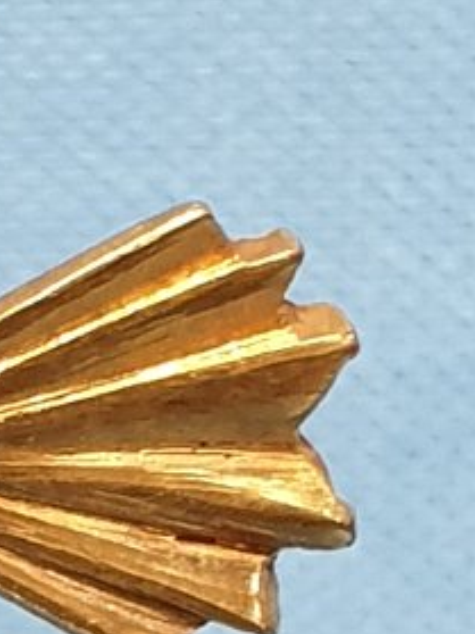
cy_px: 957
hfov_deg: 12.6
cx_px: -209
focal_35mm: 112
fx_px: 2051
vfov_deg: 16.1
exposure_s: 1/33
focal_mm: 4.3
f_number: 2.4
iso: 320
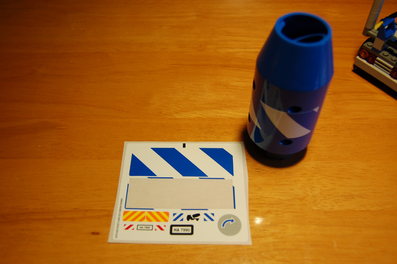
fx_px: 397
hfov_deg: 53.2
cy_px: 132
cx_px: 198
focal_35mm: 36
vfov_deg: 36.8
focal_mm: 24
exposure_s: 1/60
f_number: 4
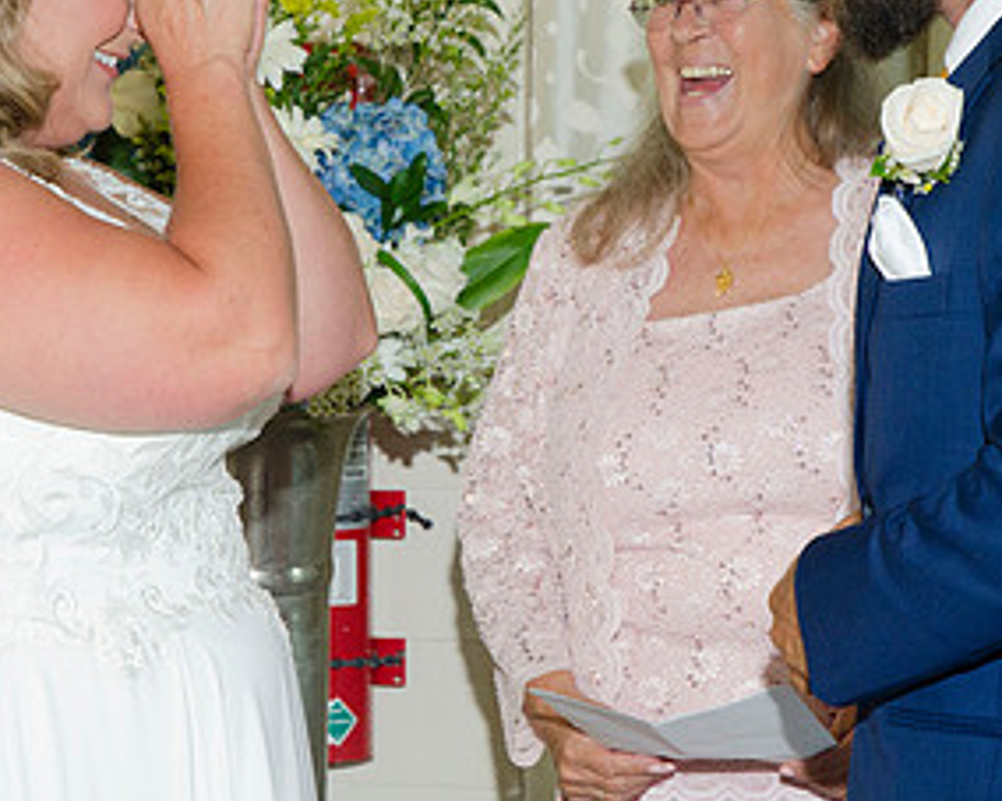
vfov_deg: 10.3
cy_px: 219
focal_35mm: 149
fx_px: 4417
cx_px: 554
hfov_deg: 12.9
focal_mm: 52
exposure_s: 1/125
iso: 400
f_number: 5.6
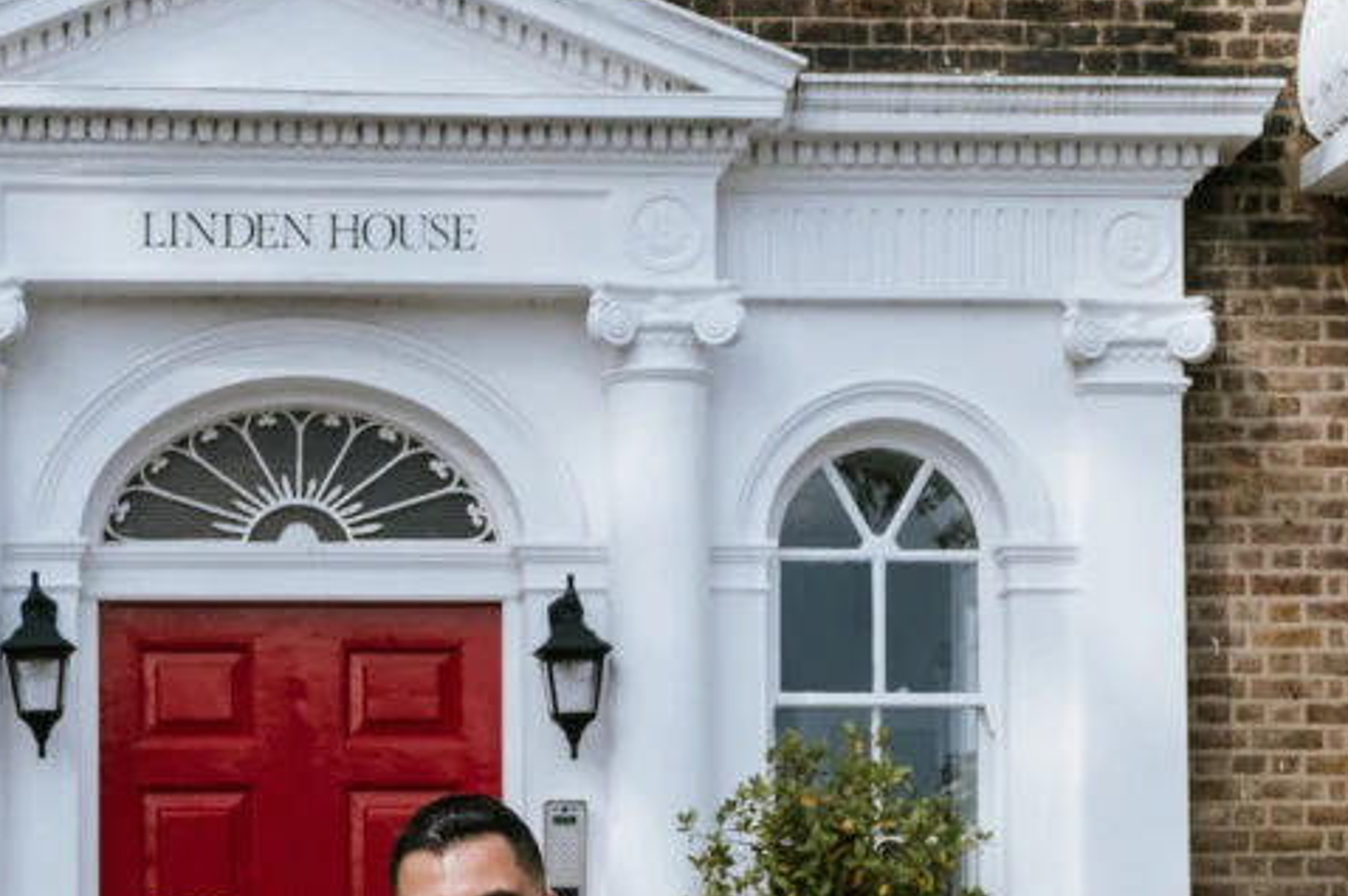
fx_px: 3629
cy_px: 1038
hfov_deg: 20.9
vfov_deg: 13.7
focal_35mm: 97
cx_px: 351
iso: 160
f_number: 3.6
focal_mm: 24.2
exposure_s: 1/1500
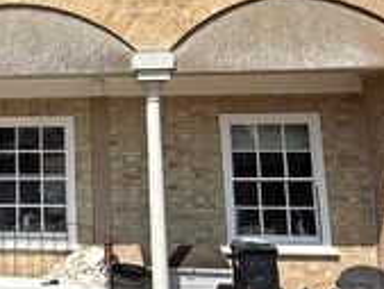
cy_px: 76
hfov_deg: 30.6
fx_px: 644
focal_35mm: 58
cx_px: -9
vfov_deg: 25.0
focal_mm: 2.22
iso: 50
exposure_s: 1/2611
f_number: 2.2
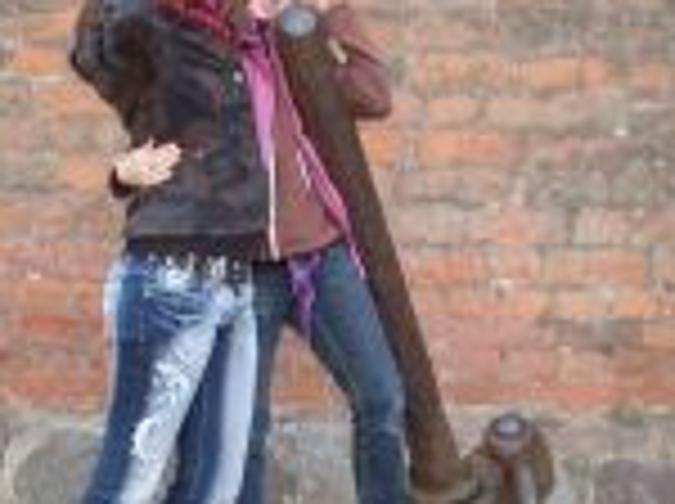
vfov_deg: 11.2
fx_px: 2550
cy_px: 414
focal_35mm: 131
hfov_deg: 15.1
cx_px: 320
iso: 100
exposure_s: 1/90
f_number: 3.1
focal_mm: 8.1
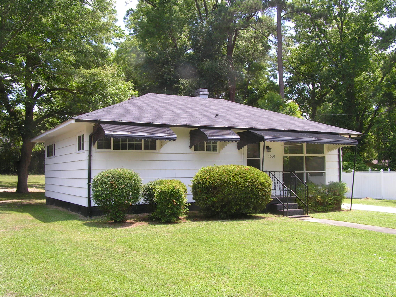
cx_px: 198
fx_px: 435
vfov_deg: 37.7
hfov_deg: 49.0
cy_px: 148
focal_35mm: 38
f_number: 5.6
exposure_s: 1/100
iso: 50
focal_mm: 6.3
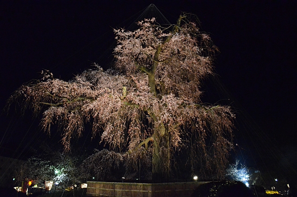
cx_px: 148
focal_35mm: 30
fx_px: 247
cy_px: 98
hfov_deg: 62.0
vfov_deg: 43.4
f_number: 5.6
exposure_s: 1/125
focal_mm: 20
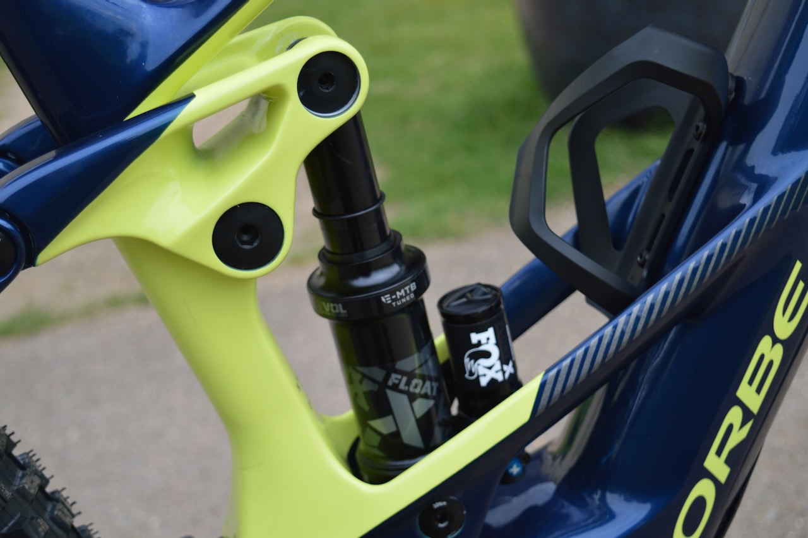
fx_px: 1279
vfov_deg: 23.8
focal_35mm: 57
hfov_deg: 35.1
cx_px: 404
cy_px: 269
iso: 140
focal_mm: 38
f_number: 5.6
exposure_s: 1/125
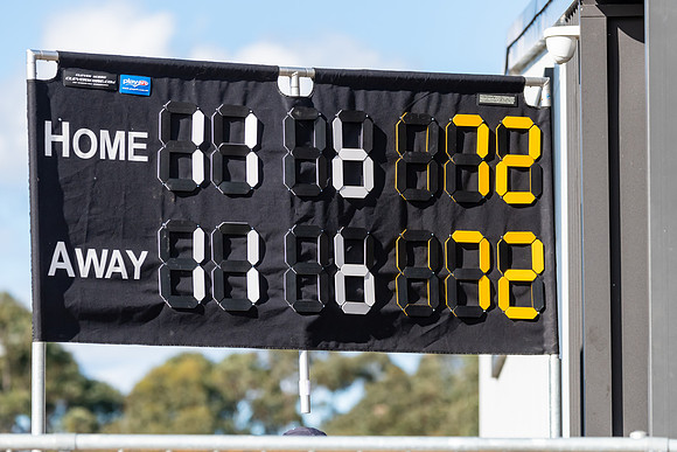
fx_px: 5769
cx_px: 341
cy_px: 204
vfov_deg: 4.5
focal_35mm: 307
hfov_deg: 6.7
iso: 800
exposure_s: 1/1600
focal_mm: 280
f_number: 8
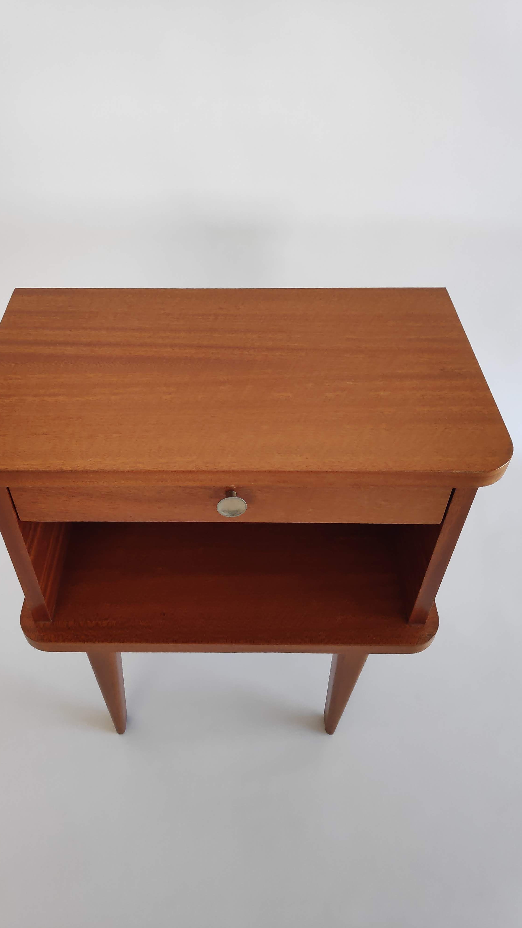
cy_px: 461
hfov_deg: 51.3
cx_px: 222
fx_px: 541
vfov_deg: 81.2
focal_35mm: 22
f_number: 1.9
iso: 343
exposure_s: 1/100
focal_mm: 3.94
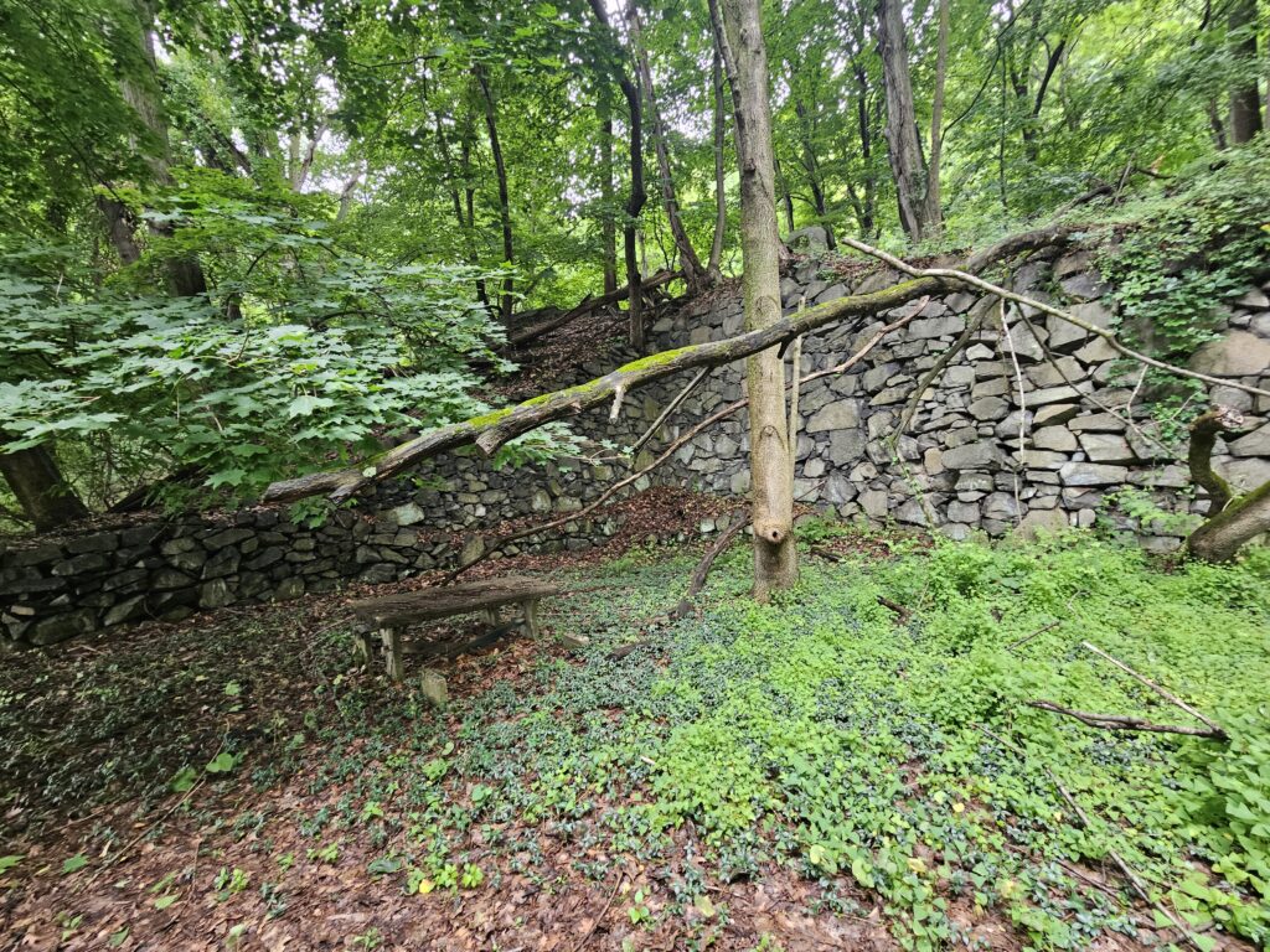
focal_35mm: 13
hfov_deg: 106.2
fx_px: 477
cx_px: 635
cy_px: 476
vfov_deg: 89.9
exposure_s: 1/60
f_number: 2.2
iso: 160
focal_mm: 2.2
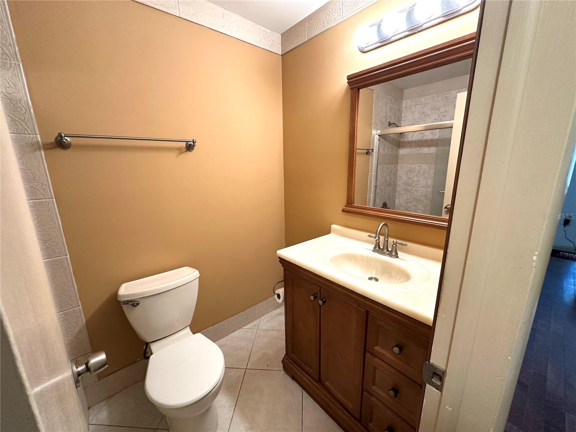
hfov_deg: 102.1
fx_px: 233
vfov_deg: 85.7
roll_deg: +1.2
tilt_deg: -11.6
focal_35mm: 14
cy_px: 216
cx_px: 288
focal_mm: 2.22
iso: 200
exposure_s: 1/60
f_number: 2.2
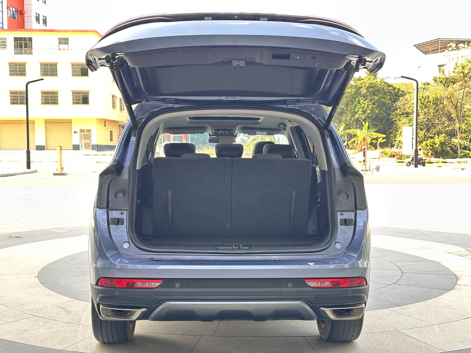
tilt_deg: -2.2
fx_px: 653
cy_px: 176
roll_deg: +0.8
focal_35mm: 48
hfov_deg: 39.7
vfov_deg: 30.3
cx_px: 236
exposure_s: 1/117
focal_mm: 6.86
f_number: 1.78
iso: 80
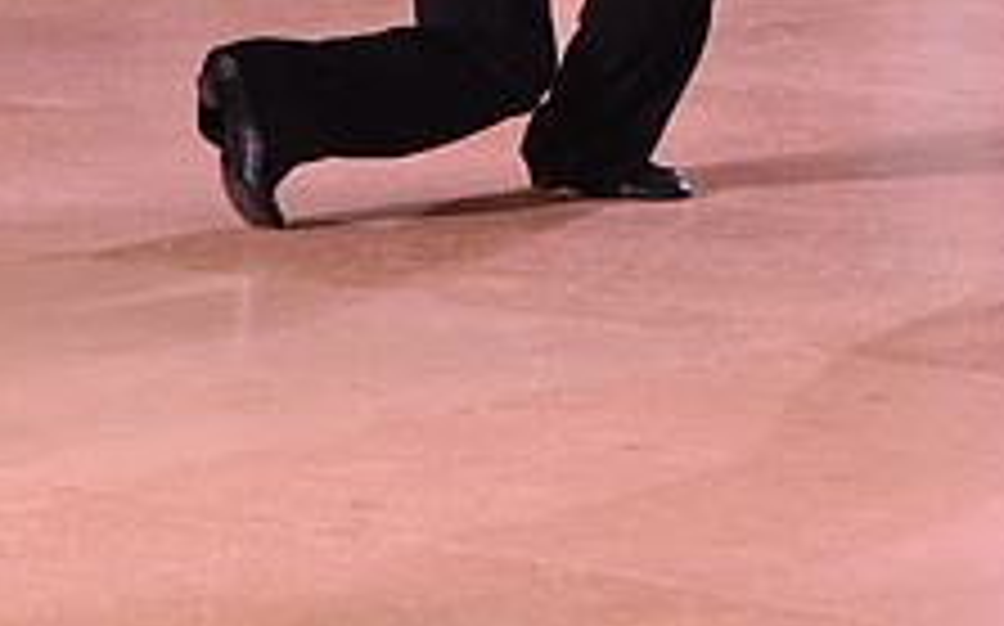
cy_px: -441
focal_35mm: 199
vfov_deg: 6.5
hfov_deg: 10.5
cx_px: 826
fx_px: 5441
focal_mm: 75
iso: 2500
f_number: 5.6
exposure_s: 1/320
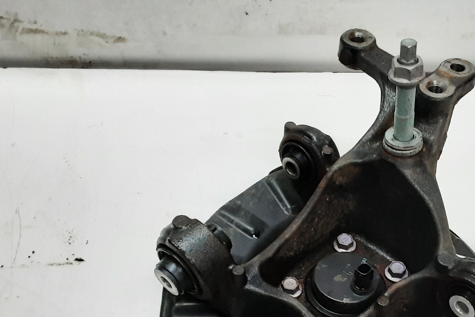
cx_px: 335
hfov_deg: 38.2
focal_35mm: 51
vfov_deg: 25.8
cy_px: 277
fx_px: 673
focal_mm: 2.91
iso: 125
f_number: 1.9
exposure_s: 1/50
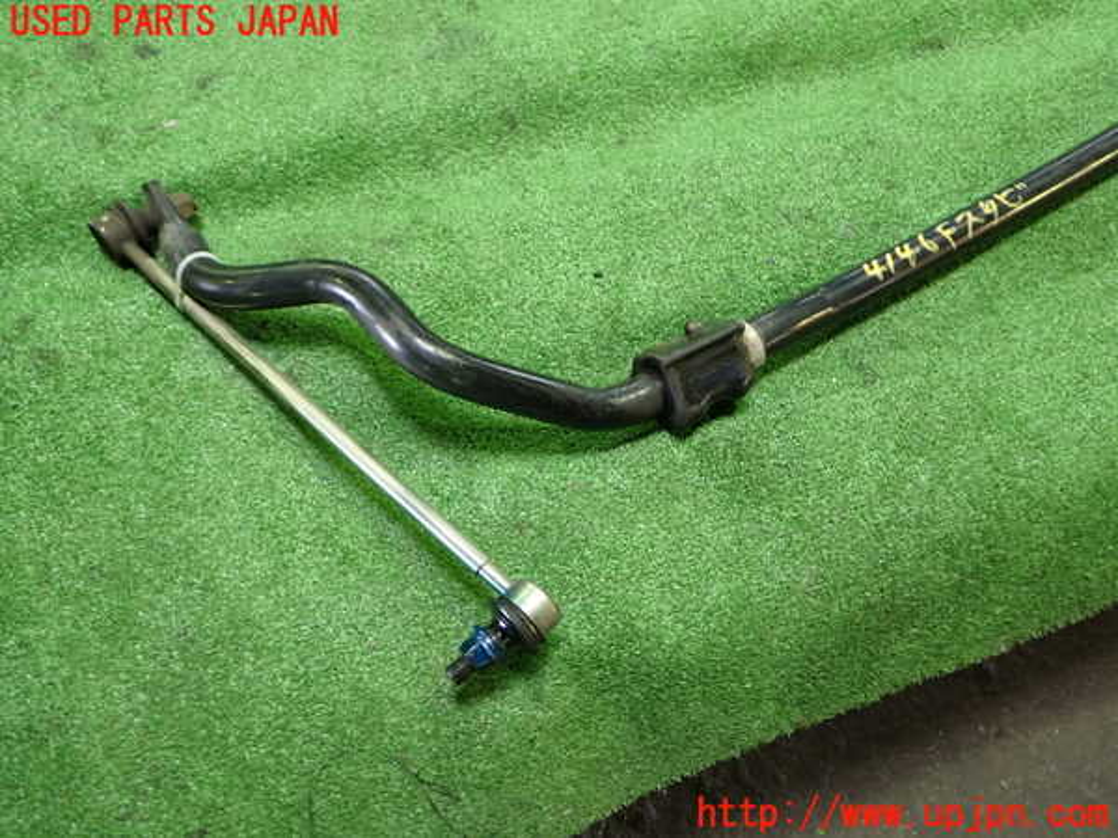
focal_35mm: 30
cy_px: 419
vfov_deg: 46.8
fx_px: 969
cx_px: 559
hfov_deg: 60.0
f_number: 2.3
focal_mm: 5.4
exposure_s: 1/30
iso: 250
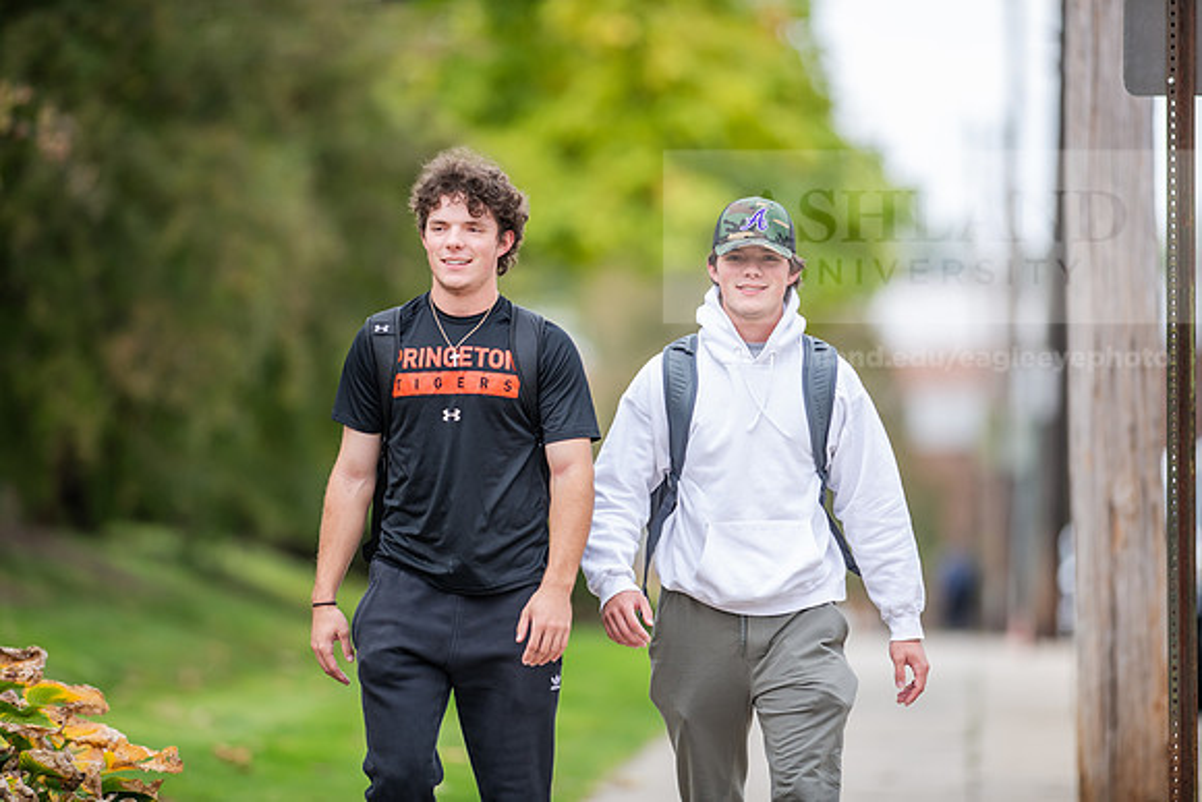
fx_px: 10019
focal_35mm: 300
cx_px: 601
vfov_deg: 4.6
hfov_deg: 6.9
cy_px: 401
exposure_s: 1/640
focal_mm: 300
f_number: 2.8
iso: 320
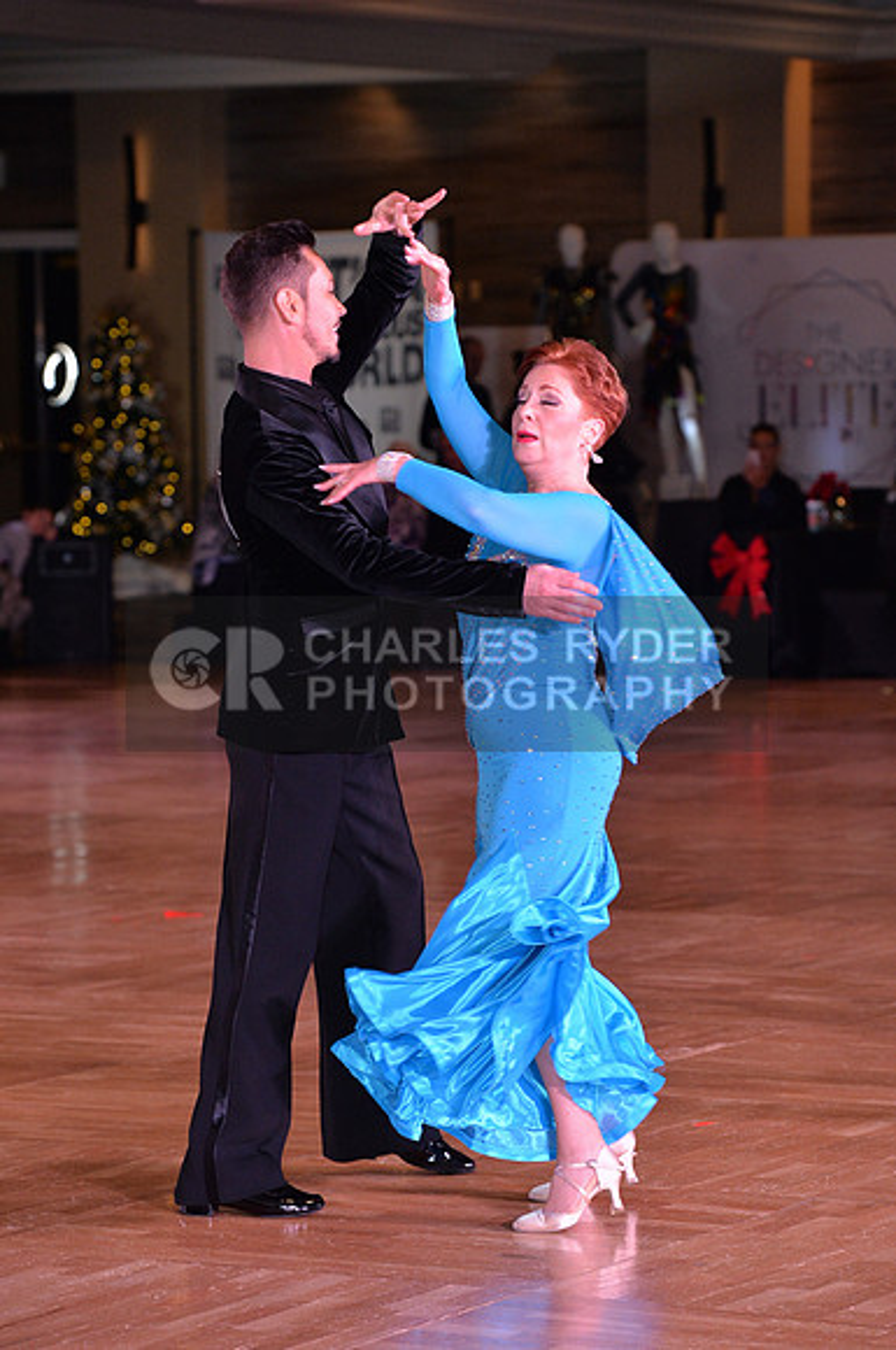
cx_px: 448
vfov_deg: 14.2
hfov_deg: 9.4
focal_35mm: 145
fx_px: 5429
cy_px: 675
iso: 2000
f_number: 5.6
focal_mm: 145
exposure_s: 1/250
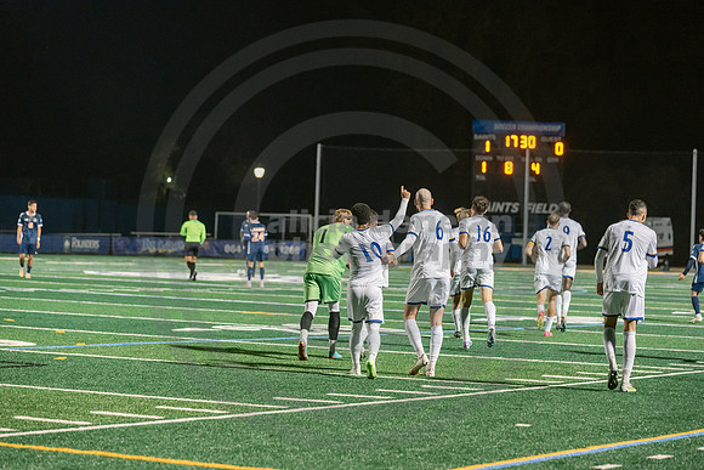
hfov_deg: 15.8
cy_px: 235
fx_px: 2543
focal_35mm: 130
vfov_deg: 10.6
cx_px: 352
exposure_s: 1/400
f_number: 4
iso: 2500
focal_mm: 130
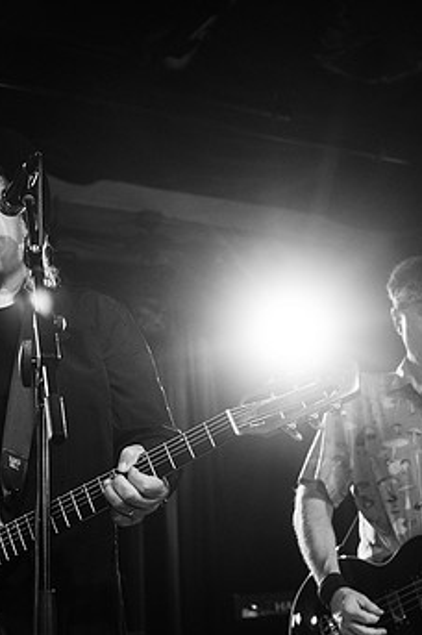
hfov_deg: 17.9
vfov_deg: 26.7
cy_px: 319
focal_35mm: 76
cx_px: 161
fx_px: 1339
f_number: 3.2
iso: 2500
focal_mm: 42
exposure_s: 1/160
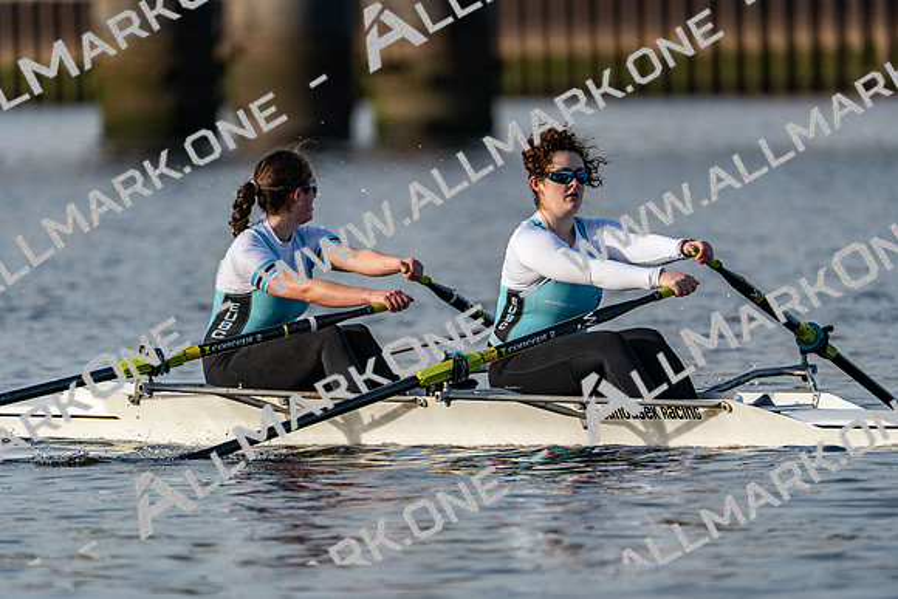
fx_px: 14969
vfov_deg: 2.3
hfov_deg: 3.4
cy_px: 300
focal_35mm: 600
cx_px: 449
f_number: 6.3
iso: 640
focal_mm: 600
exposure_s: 1/2000
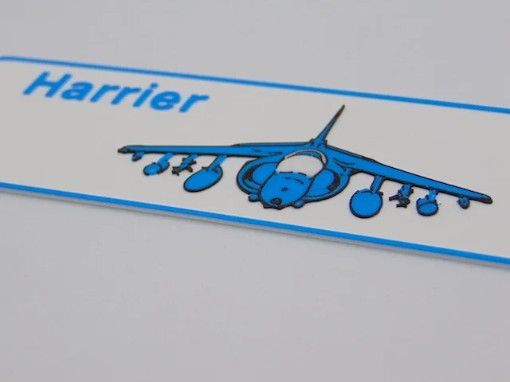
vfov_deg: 13.7
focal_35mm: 108
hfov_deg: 18.2
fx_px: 1591
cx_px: 255
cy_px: 191
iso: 80
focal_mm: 19.4
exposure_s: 1/80
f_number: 3.9
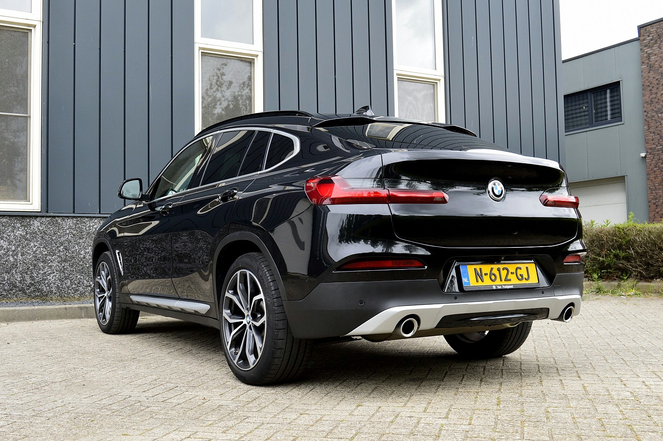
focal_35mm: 42
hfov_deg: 46.4
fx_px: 773
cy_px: 220
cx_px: 332
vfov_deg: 31.8
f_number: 8
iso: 400
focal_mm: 28
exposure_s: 1/80
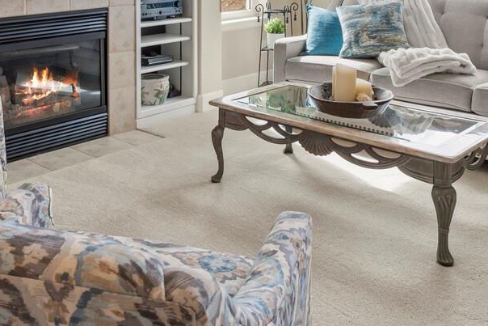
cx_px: 178
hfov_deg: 43.2
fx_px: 610
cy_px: -46
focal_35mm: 45
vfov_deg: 27.0
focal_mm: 17
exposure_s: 1/20
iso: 280
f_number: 8
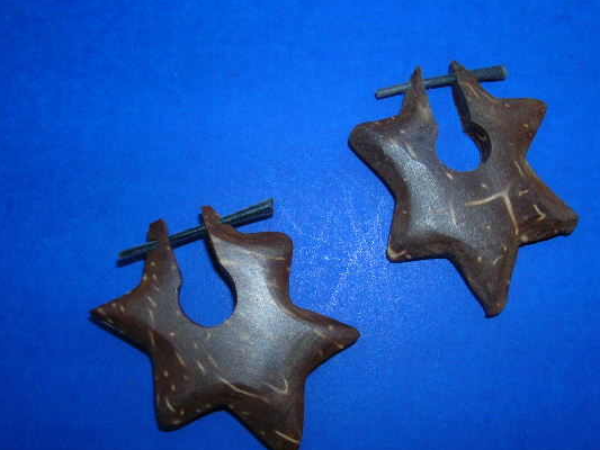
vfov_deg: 34.3
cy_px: 259
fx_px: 728
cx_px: 321
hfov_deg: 44.8
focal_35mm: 42
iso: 50
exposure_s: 1/60.1
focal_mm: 5.8
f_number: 5.6
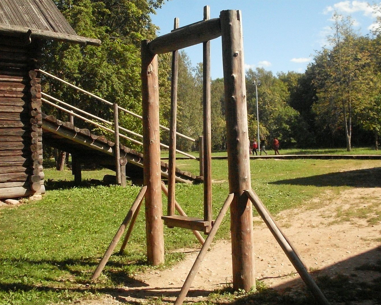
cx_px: 203
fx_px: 451
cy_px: 151
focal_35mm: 40
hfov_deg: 45.8
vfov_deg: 37.3
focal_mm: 6.3
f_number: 8.4
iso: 400
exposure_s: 1/500
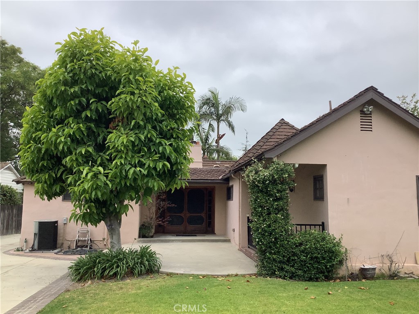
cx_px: 210
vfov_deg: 45.4
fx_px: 375
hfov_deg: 58.4
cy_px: 157
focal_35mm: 31
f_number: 2.4
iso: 25
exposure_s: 1/1404
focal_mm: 3.3
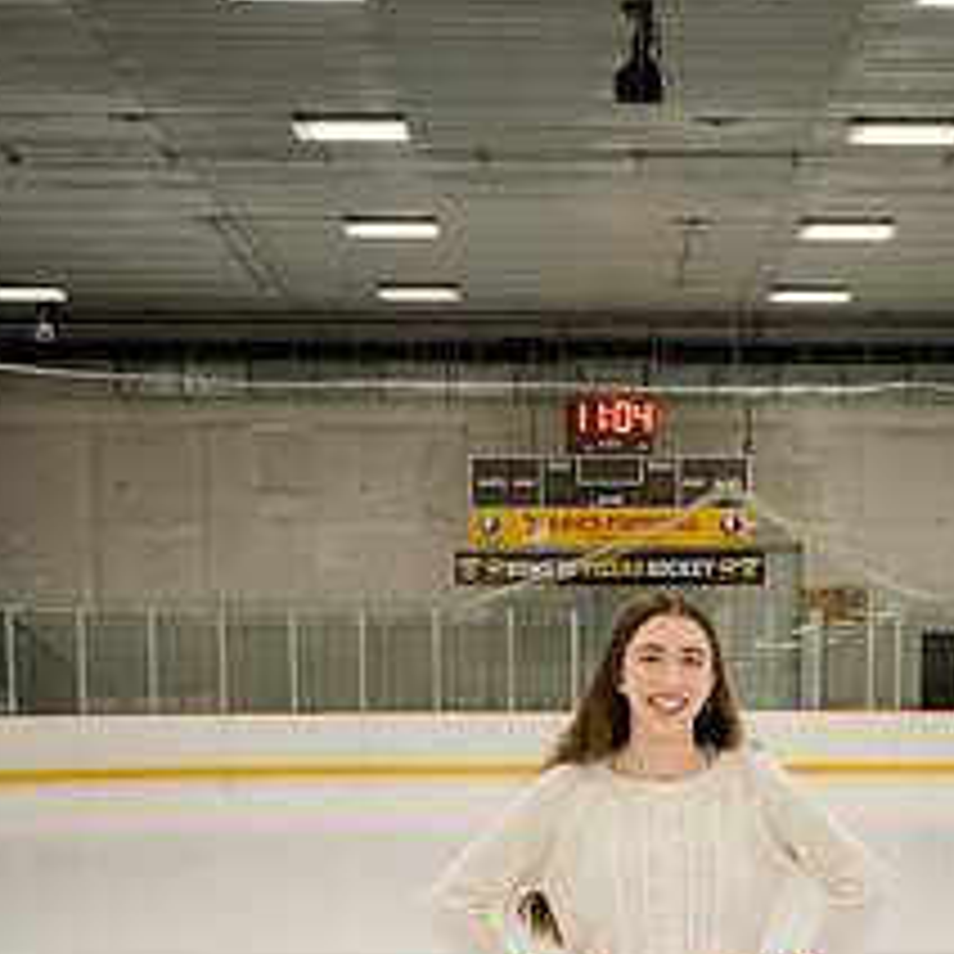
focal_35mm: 63
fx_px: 1964
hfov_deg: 27.1
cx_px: 639
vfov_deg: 26.1
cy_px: 918
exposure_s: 1/250
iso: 3200
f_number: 8
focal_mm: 35
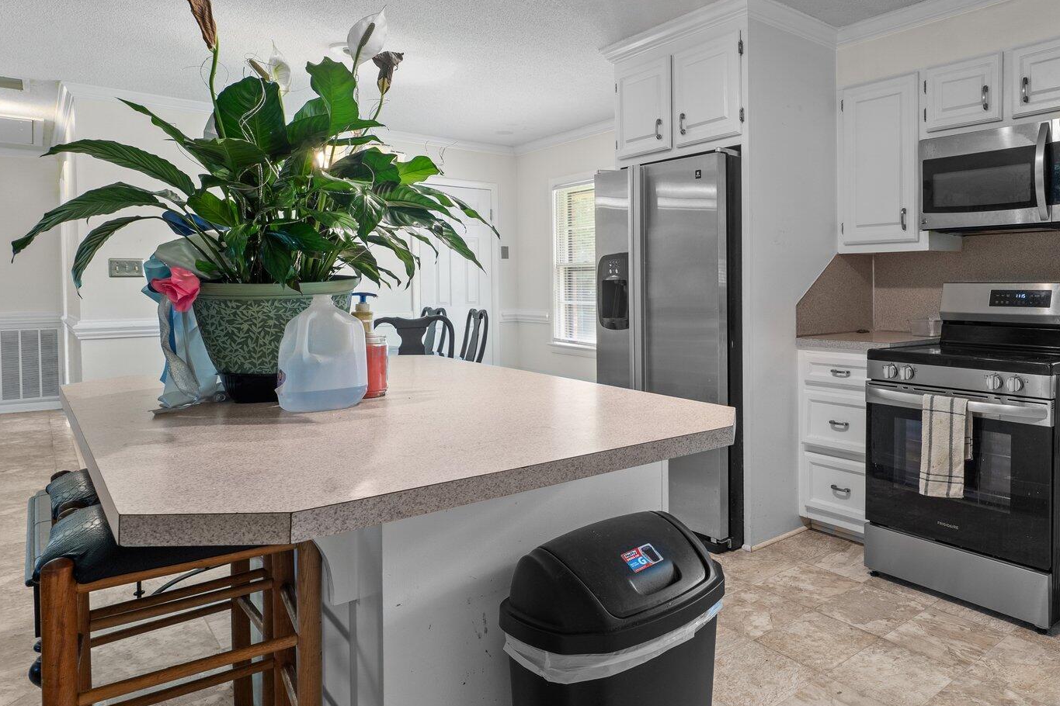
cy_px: 304
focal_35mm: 24
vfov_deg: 53.0
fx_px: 707
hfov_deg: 69.6
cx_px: 776
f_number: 8
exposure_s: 1/2
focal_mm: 16
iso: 400
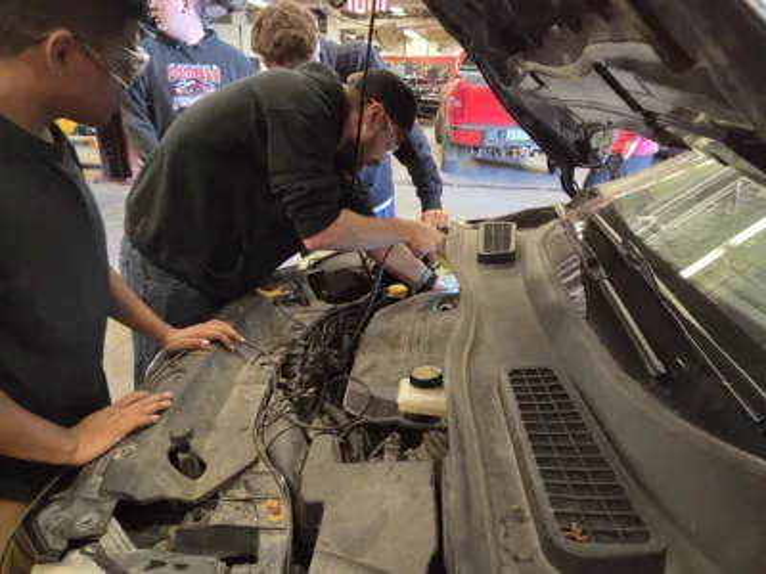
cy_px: 287
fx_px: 509
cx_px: 383
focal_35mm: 23
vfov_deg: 58.9
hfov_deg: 73.9
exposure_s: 1/120
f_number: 1.8
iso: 1600
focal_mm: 5.4
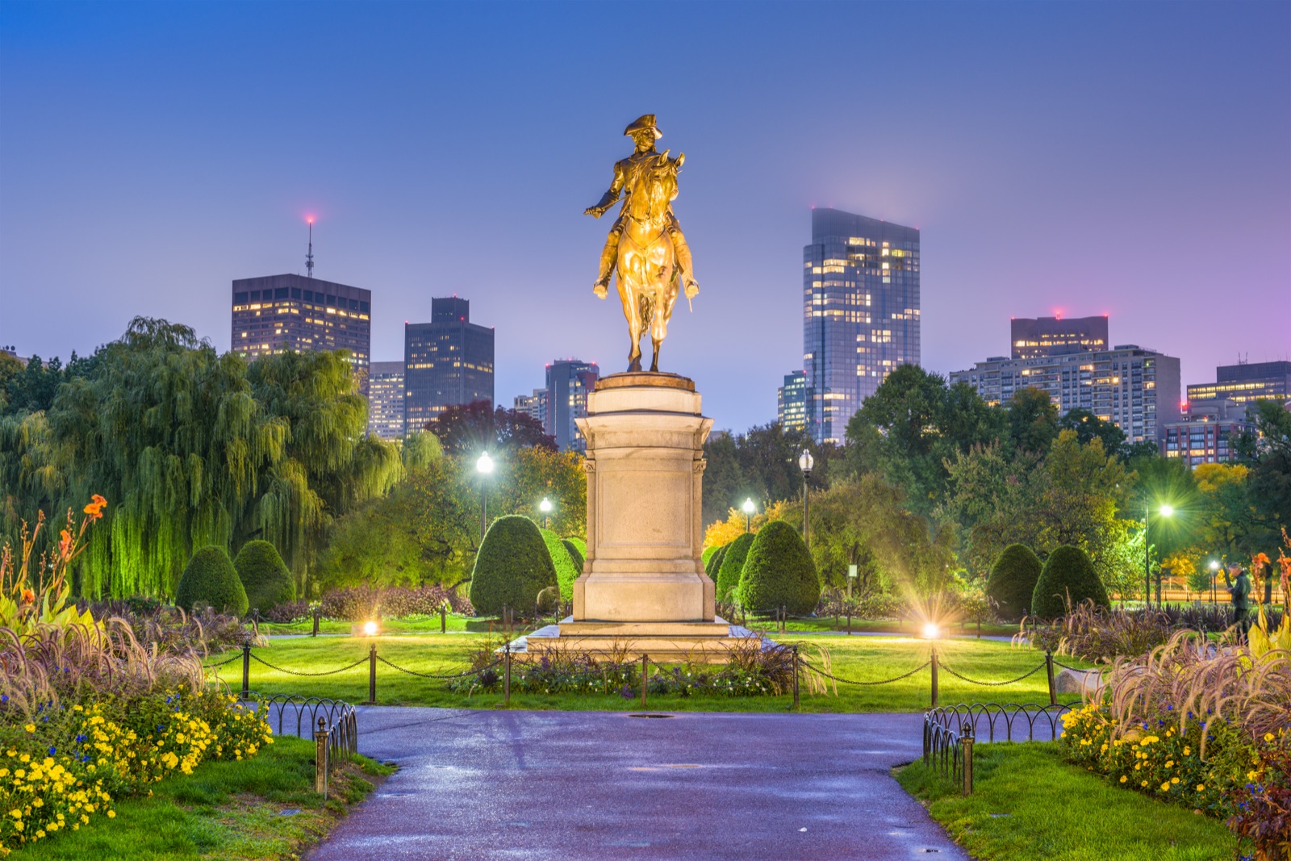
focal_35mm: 50
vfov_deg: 27.0
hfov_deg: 39.6
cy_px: 430
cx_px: 646
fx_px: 1793
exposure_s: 30
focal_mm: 50
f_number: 8
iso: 160
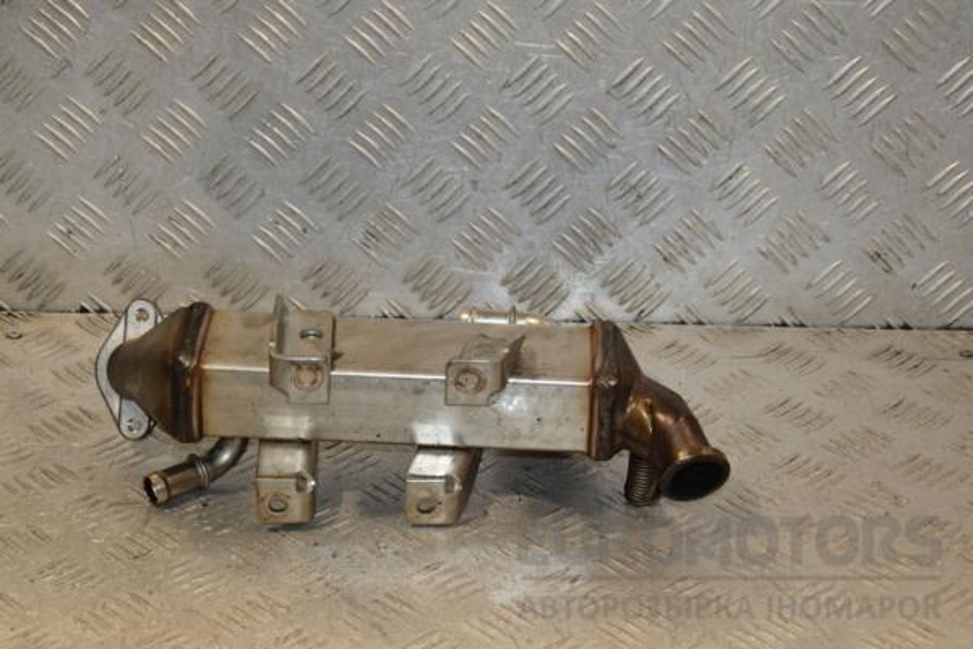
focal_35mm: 78
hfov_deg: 26.0
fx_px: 2108
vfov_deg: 17.5
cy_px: 324
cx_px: 486
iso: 800
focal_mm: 52
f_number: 6.3
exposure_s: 1/200
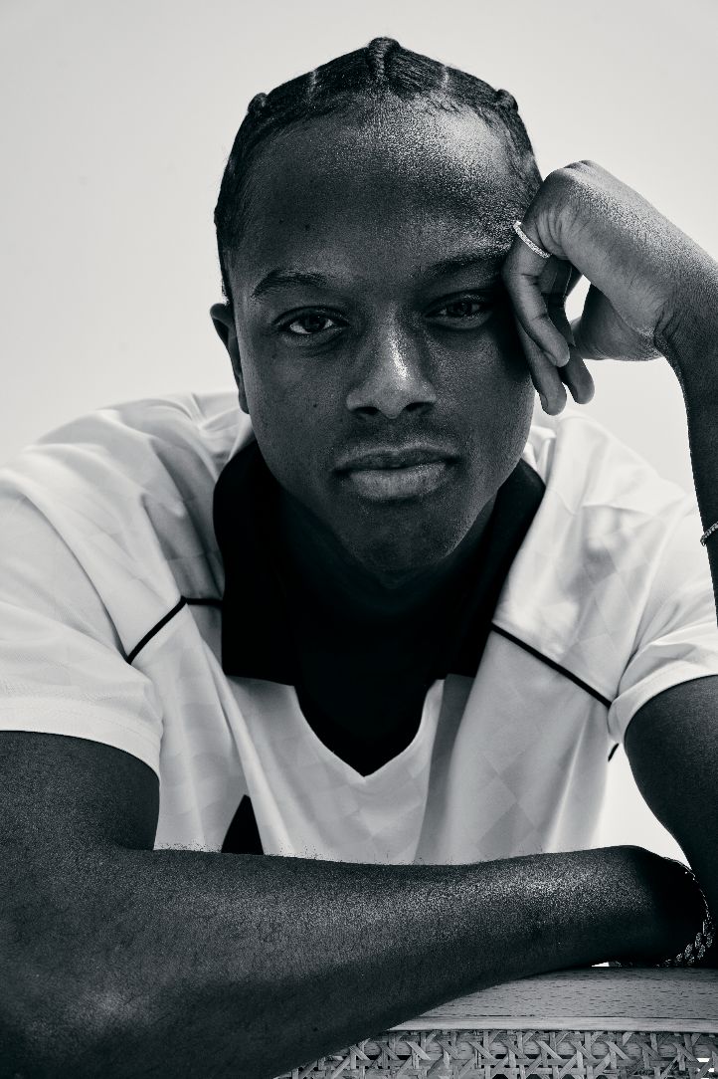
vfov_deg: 39.6
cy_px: 540
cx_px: 359
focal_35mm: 50
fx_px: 1497
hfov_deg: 27.0
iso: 100
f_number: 8
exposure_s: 1/125
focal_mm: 50
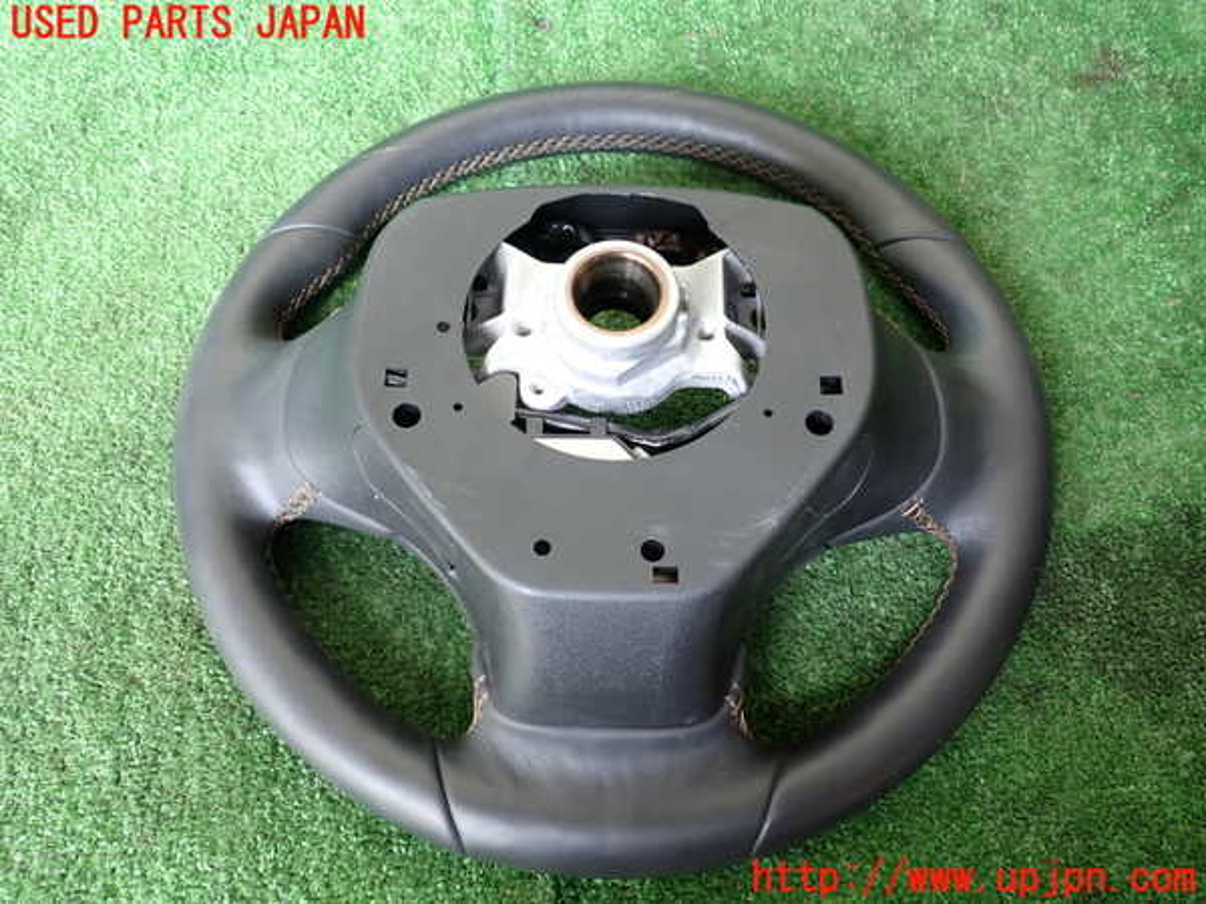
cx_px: 603
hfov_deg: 60.0
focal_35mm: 30
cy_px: 452
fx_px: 1045
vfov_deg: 46.8
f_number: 2.3
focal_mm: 5.4
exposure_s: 1/30
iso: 200
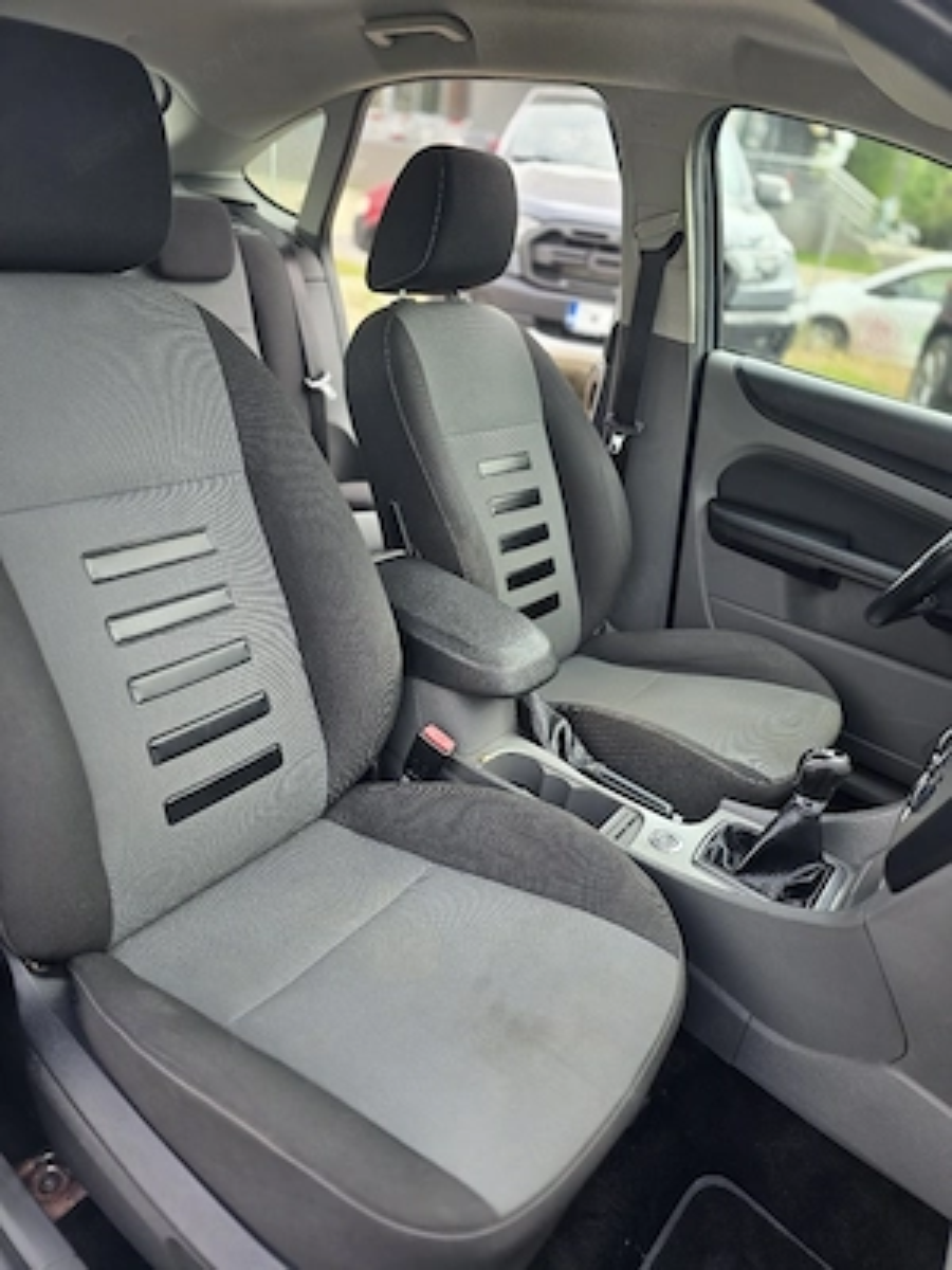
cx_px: 476
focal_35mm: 23
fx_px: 843
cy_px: 635
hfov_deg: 58.9
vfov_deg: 73.9
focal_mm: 6.3
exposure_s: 1/101
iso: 20
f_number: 1.7
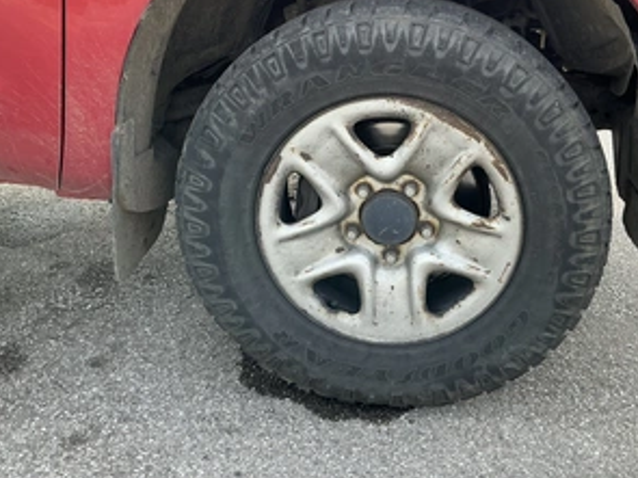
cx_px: 374
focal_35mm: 38
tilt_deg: -16.2
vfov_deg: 37.4
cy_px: 175
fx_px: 700
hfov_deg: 48.8
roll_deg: -3.6
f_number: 1.8
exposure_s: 1/239
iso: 25
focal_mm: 3
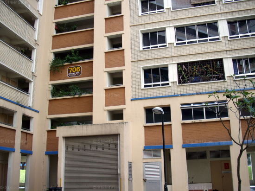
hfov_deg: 50.2
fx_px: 272
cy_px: 96
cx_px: 128
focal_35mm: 37
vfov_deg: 38.6
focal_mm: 6.2
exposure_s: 1/250
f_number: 2.8
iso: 80
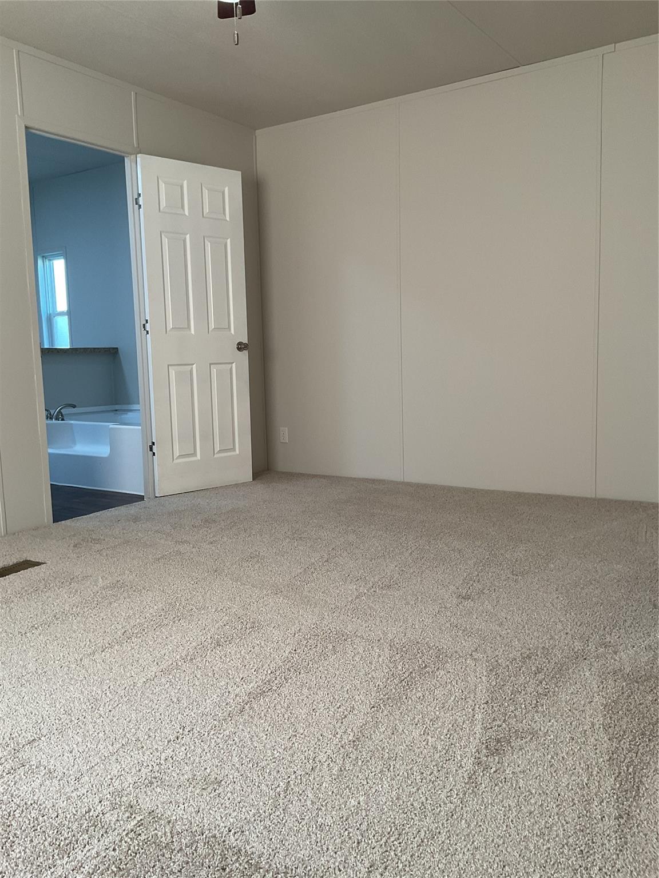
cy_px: 439
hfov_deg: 48.2
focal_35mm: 29
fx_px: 736
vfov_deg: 61.7
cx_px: 330
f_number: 1.8
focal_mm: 3
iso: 40
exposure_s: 1/60
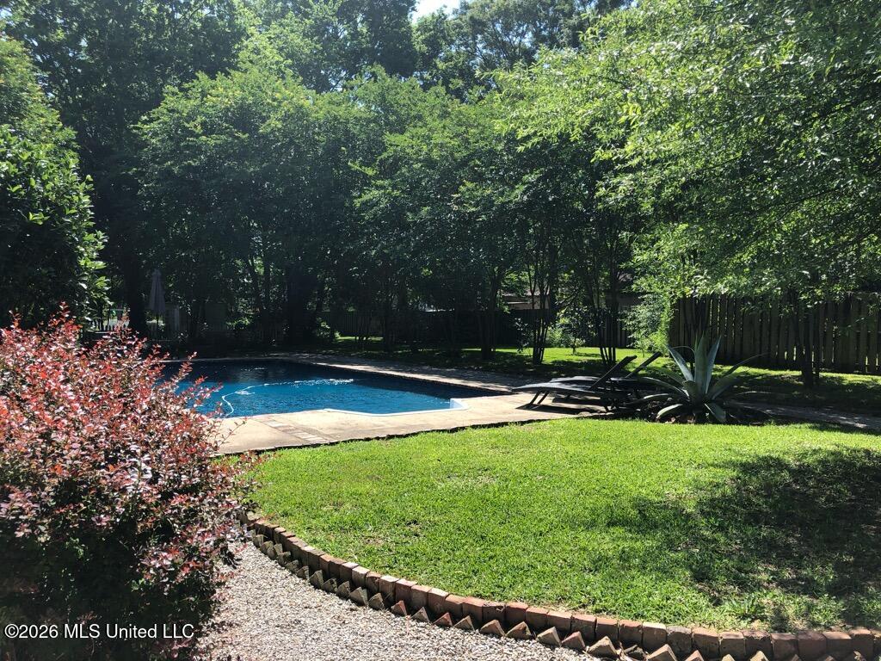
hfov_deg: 63.4
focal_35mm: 28
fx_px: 713
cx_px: 440
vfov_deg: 49.7
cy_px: 330
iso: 20
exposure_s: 1/838
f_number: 1.8
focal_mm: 4
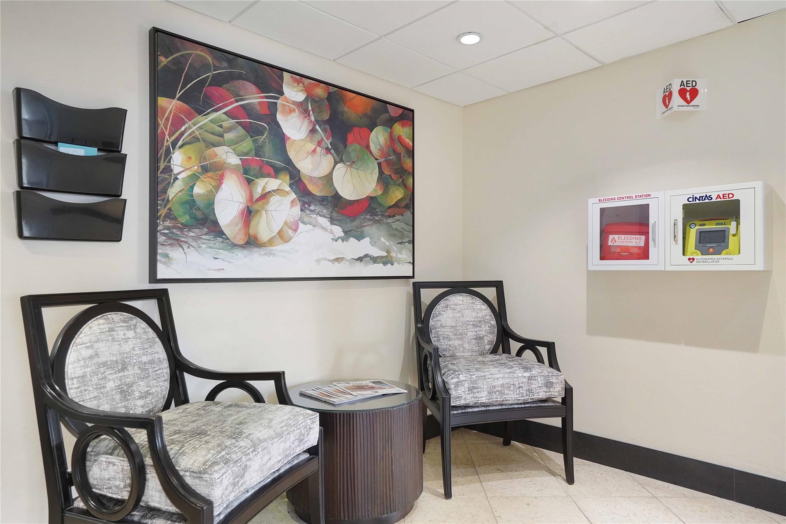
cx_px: 393
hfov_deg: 78.6
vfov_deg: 57.2
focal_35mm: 22
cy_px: 262
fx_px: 480
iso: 6400
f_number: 5
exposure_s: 1/200
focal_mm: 22
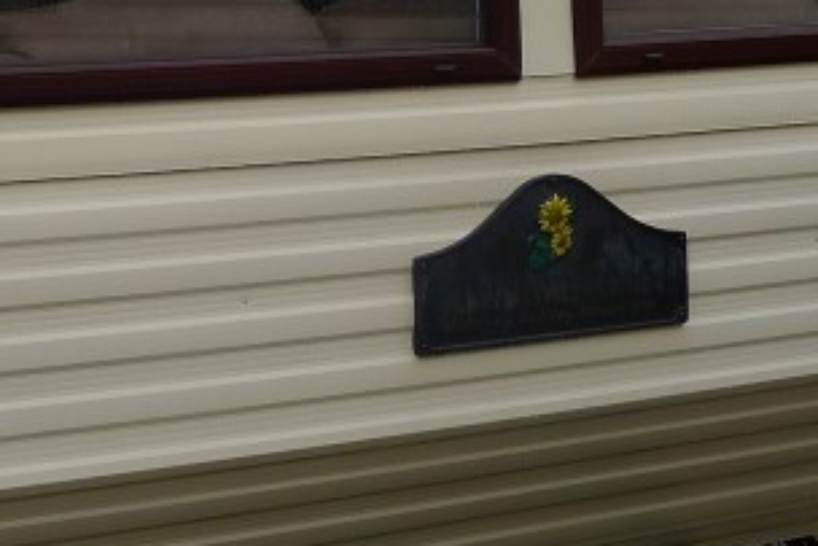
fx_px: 2069
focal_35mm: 91
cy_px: -218
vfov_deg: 14.3
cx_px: 257
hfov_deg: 22.3
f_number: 3.5
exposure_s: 1/400
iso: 80
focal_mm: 5.1
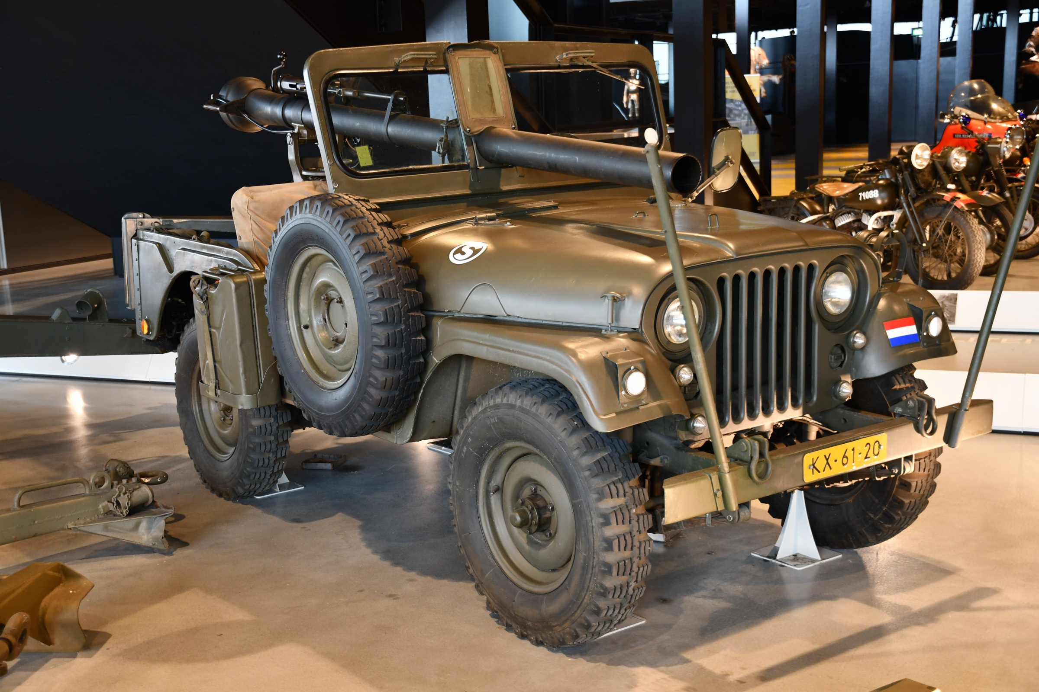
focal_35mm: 46
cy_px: 346
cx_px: 520
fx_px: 1328
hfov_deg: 42.7
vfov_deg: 29.2
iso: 640
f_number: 3.2
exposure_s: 1/25
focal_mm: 31
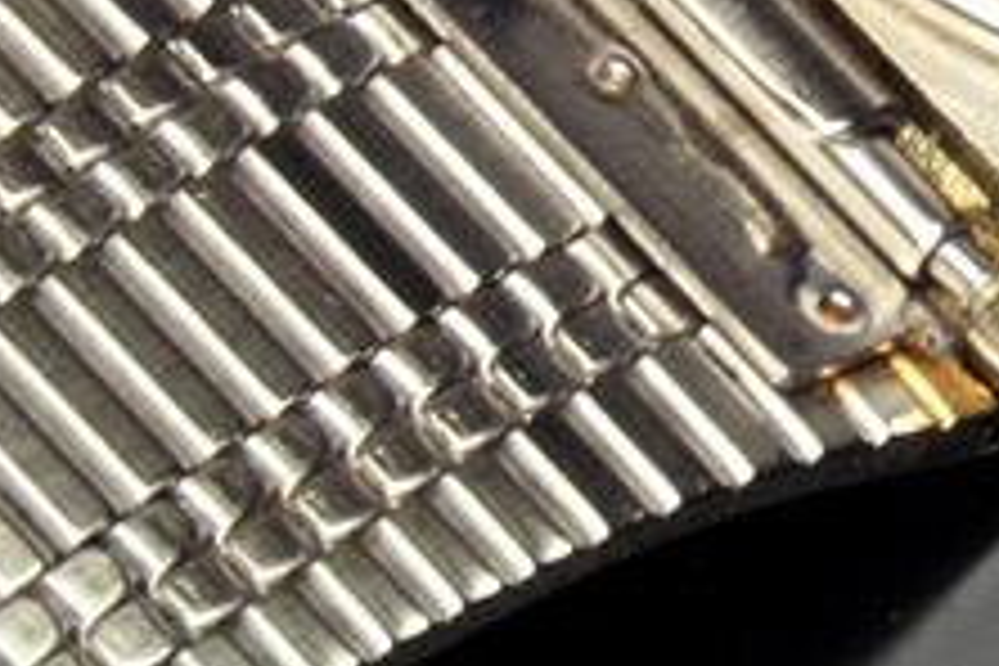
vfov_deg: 1.1
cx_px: 1336
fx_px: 33797
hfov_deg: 1.7
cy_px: -468
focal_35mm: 1218
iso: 200
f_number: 25
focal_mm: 200
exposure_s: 2
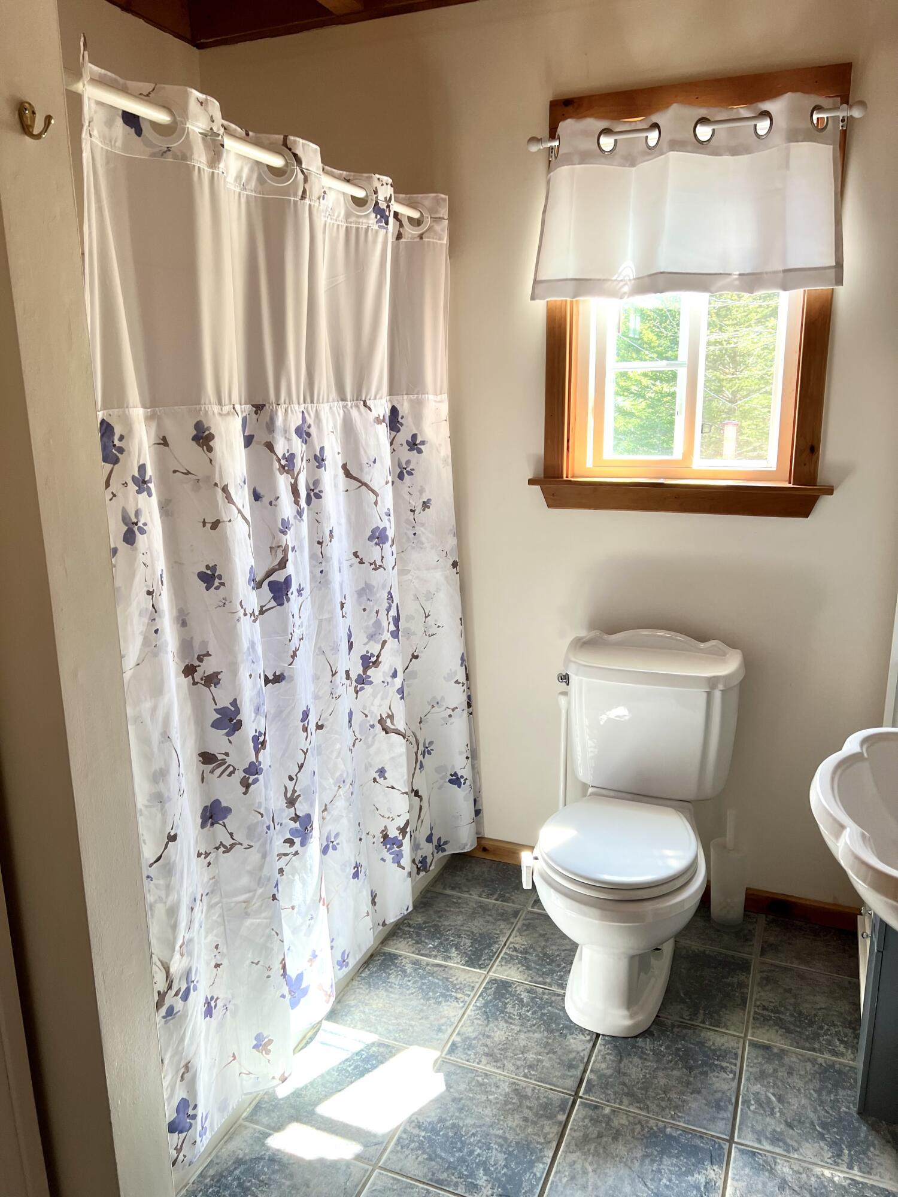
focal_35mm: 26
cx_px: 449
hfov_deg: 53.1
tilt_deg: -13.2
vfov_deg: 67.3
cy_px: 598
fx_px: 899
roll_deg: +1.2
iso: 50
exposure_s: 1/121
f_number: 1.5
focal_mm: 5.7
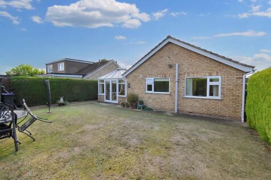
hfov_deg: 100.4
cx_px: 136
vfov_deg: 77.3
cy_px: 90
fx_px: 113
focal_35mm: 15
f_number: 11
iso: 800
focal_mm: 10
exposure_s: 1/500
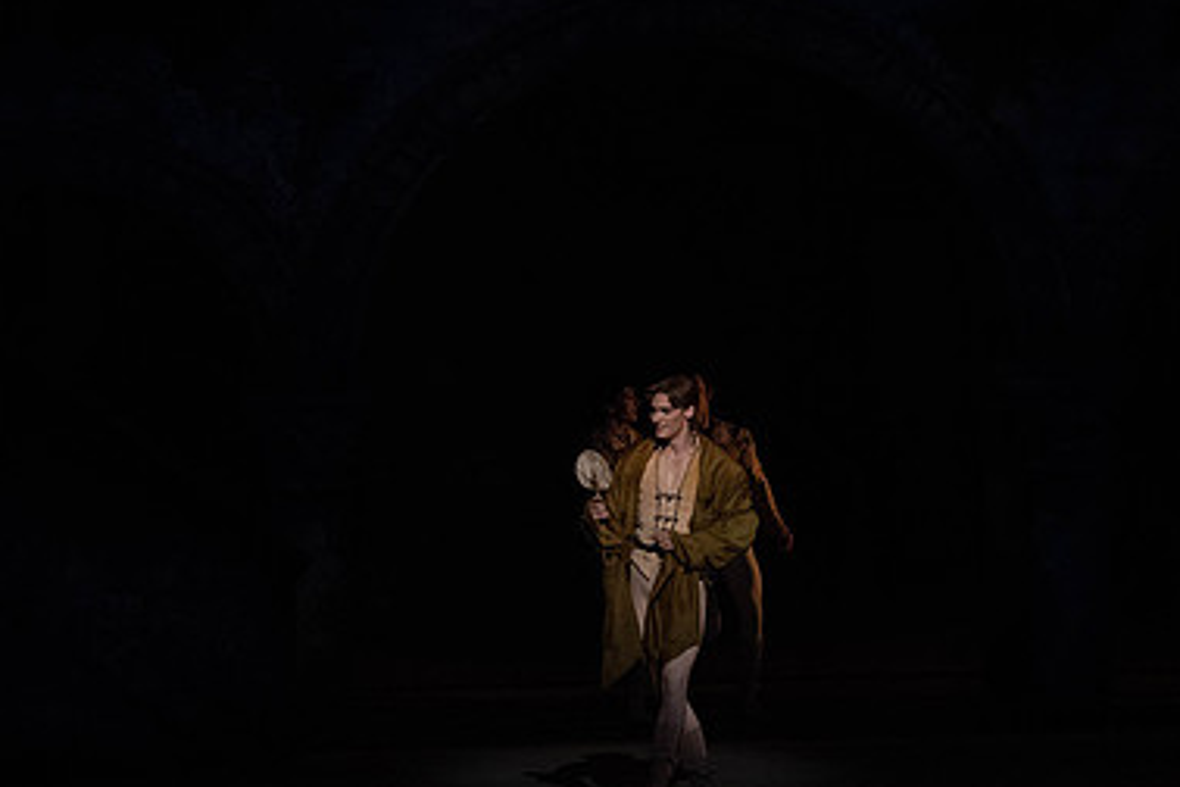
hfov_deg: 7.2
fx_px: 9308
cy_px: 214
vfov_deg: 4.8
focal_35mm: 284
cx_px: 902
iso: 8000
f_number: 5.6
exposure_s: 1/250
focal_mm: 185
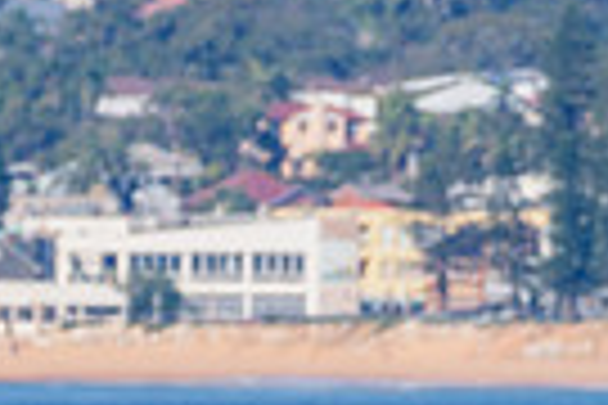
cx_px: 198
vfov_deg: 0.6
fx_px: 36258
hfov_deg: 1.0
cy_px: 623
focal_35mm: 2147
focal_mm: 500
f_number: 5.6
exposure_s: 1/2000
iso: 140
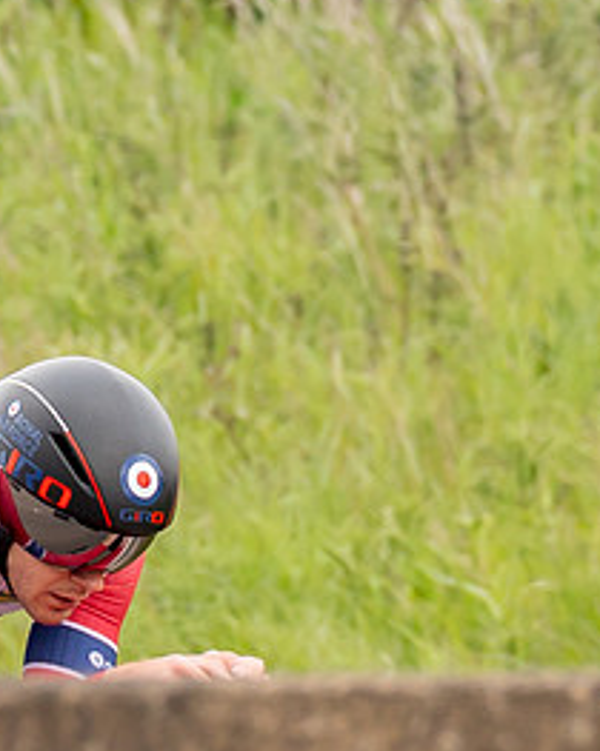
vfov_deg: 1.2
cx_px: -7
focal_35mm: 1607
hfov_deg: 1.0
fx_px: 35712
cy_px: 565
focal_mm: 200
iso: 320
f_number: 4
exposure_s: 1/1000
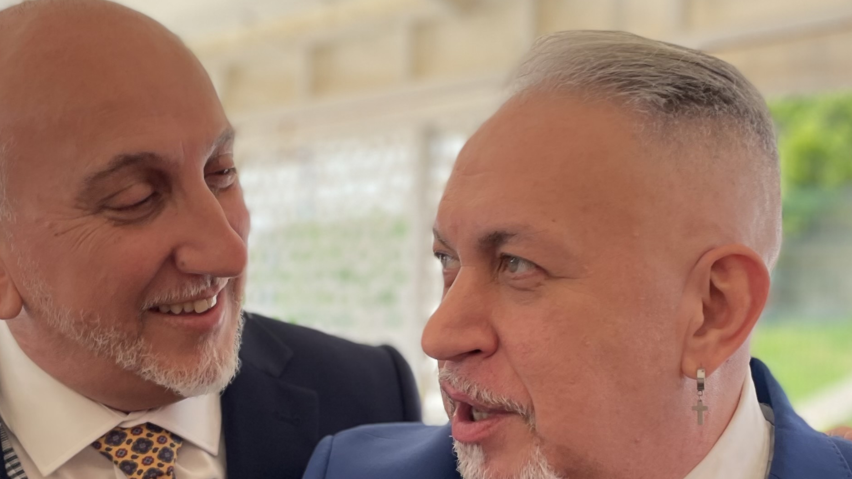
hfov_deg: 34.3
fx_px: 1378
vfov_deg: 19.4
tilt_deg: -2.1
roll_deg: -2.2
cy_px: 409
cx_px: 363
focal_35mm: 61
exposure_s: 1/972
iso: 50
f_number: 1.6
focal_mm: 4.2
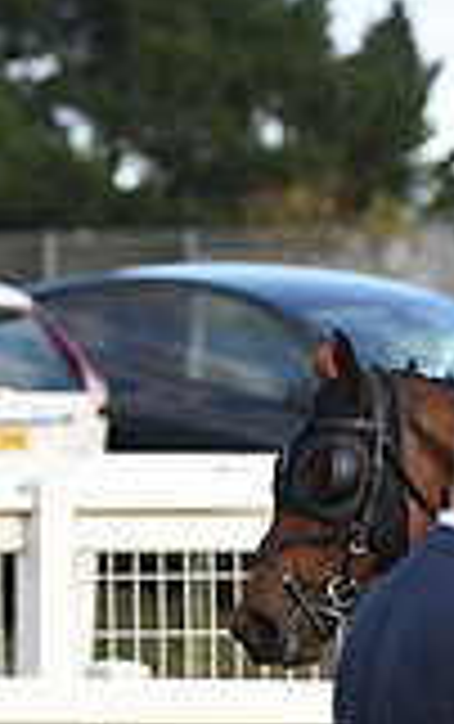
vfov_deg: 2.9
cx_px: -643
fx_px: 14512
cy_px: 600
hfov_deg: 1.8
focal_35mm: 735
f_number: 5
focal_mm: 200
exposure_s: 1/500
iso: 400
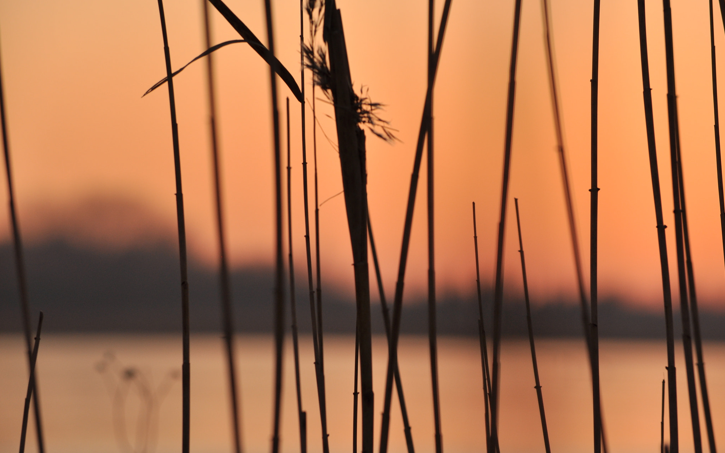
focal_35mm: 169
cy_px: 214
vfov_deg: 7.8
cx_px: 363
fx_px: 3339
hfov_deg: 12.4
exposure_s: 1/125
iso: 200
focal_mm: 110
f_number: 8
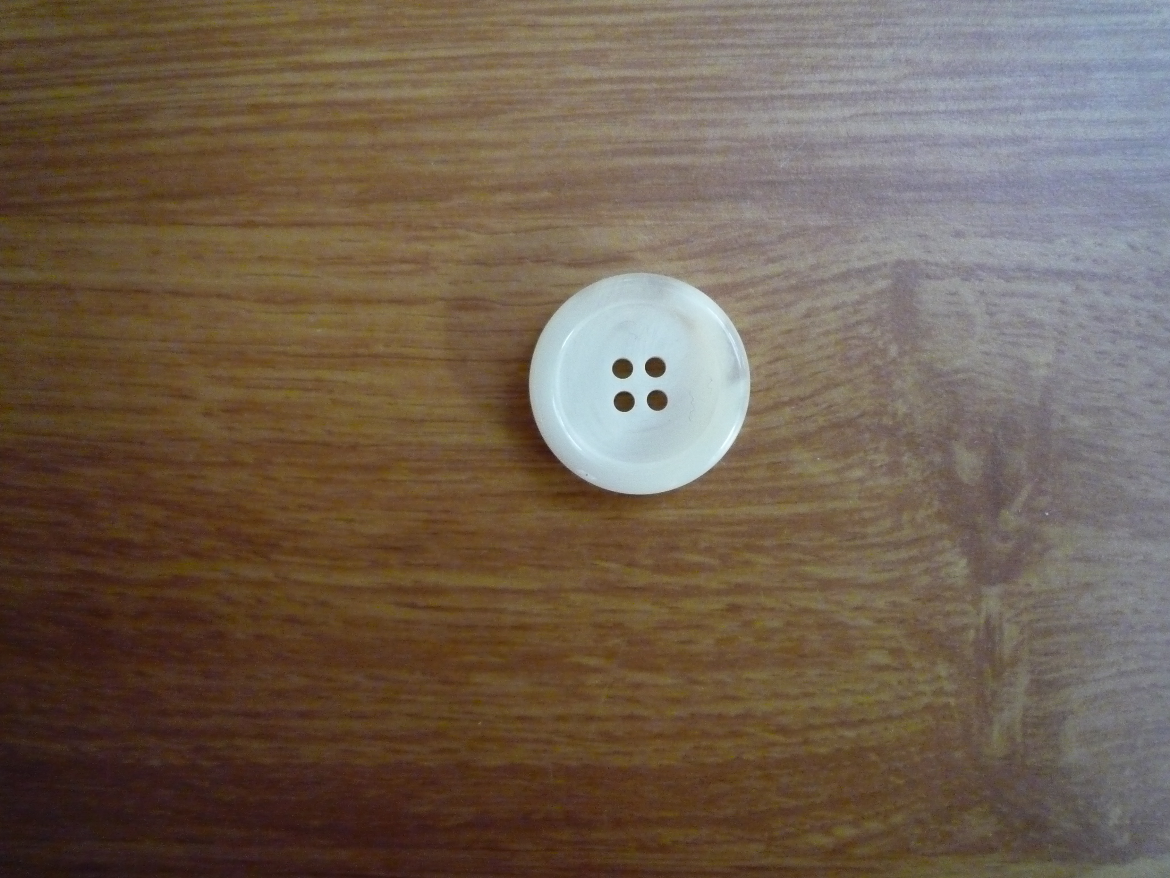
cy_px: 439
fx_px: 845
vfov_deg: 54.9
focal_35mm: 25
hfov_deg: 69.4
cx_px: 585
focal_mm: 4.4
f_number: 2.8
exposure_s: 1/13
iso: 800
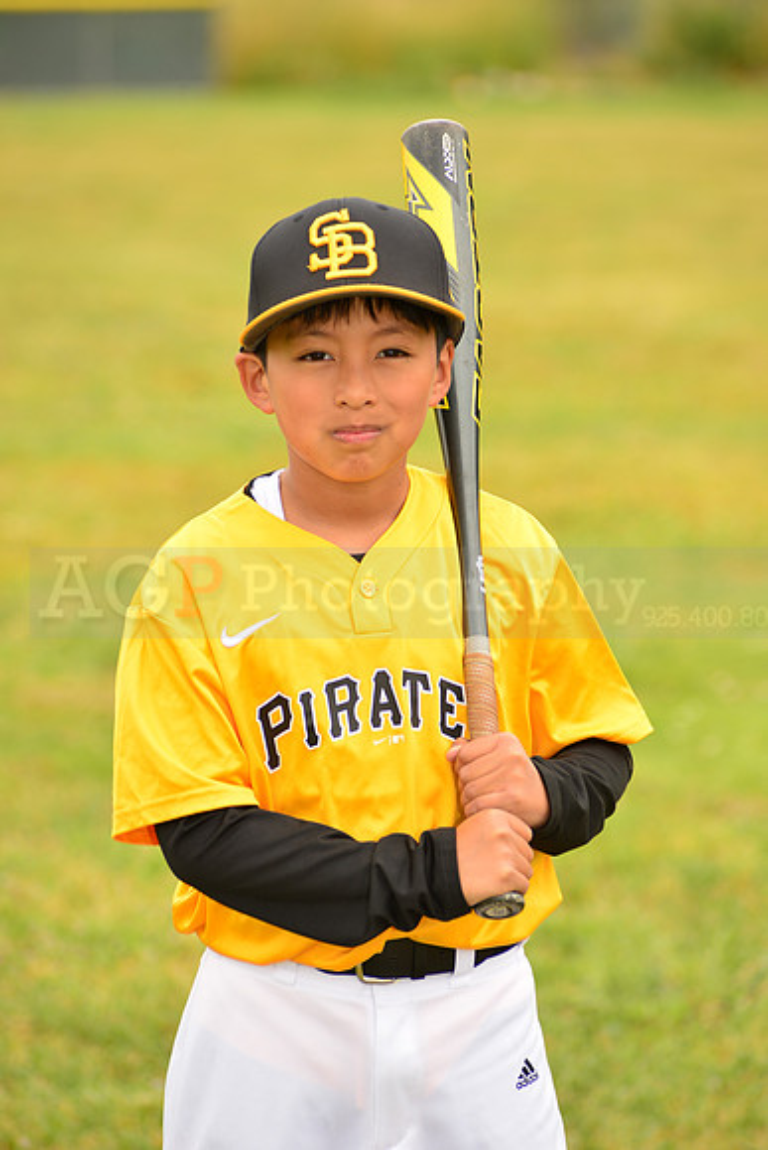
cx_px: 384
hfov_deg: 6.9
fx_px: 6396
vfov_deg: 10.3
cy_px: 575
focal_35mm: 200
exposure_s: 1/250
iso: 125
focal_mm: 200
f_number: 6.3
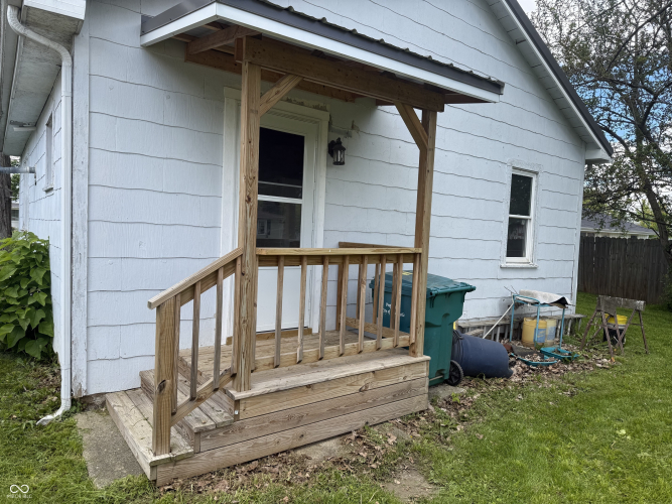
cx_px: 336
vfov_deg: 56.8
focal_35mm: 24
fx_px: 466
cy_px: 252
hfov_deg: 71.6
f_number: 1.78
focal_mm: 6.76
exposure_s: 1/1314
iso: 80
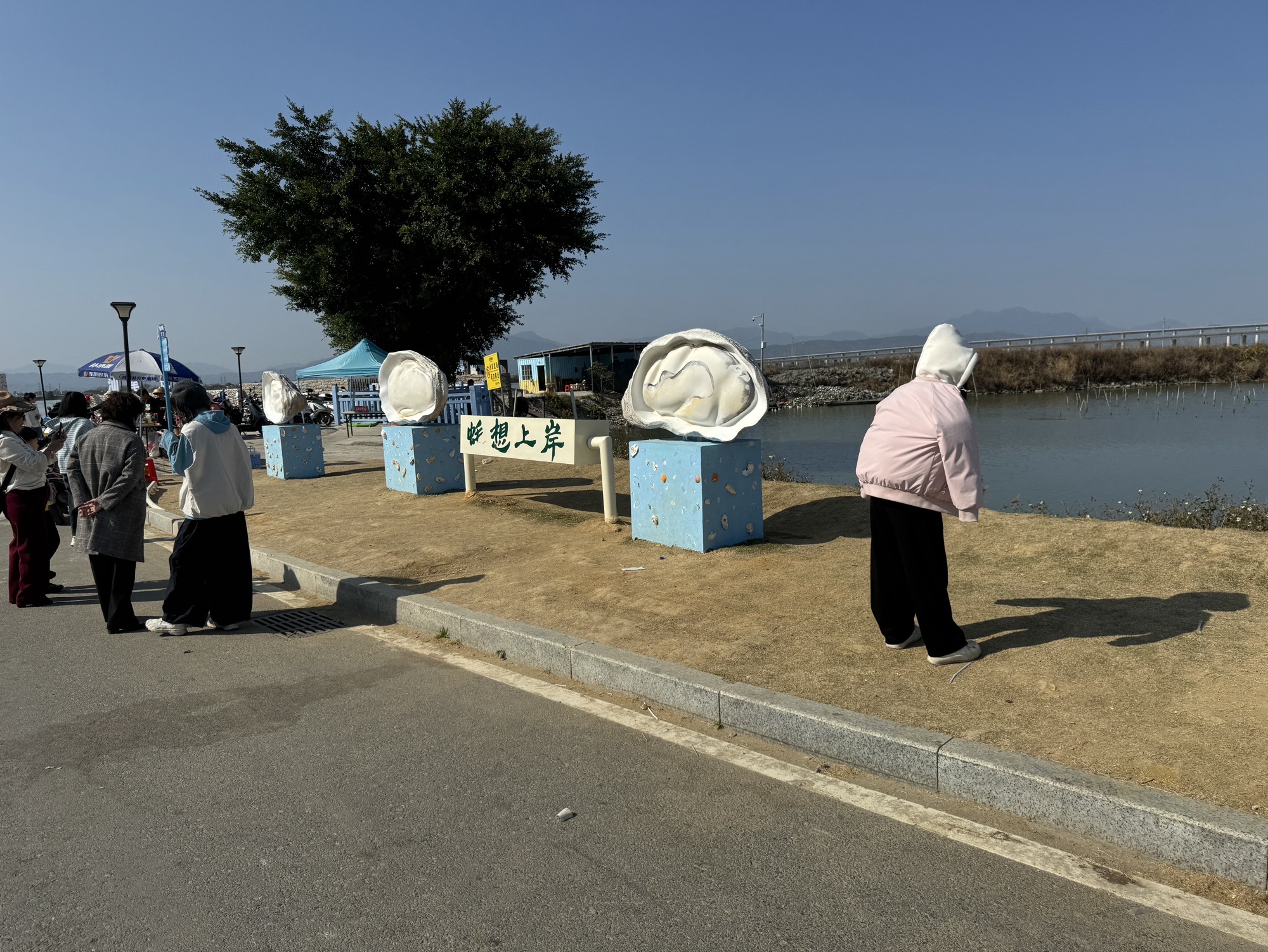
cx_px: 634
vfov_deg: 56.9
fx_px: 880
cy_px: 476
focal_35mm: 24
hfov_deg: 71.6
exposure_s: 1/9009
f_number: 1.78
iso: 80
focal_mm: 6.86
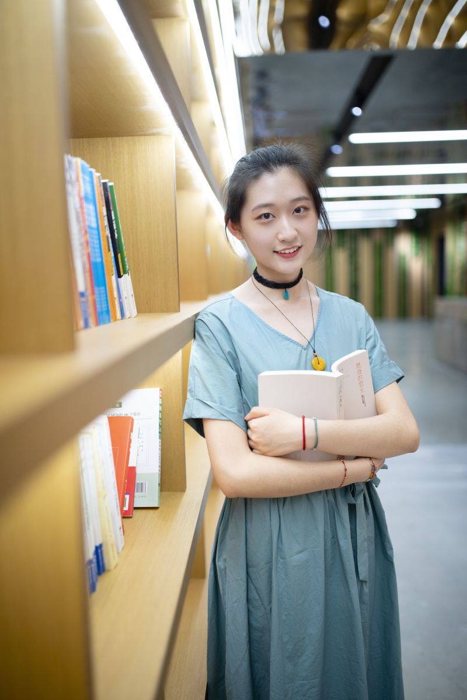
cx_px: 234
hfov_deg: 37.9
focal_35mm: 35
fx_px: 681
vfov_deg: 54.4
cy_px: 350
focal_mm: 35
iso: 160
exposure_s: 1/250
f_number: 1.4
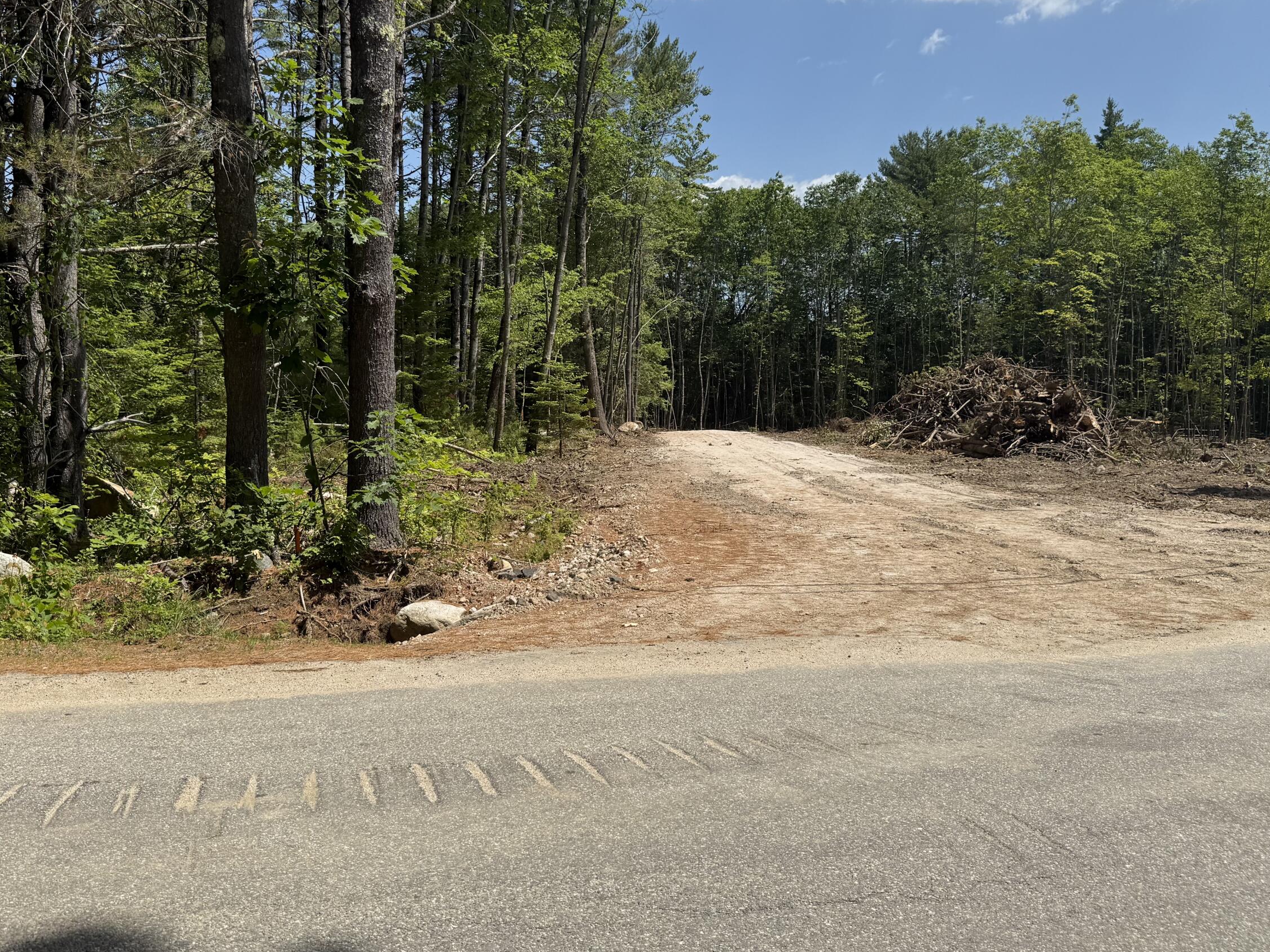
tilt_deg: -0.1
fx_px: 1174
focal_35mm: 32
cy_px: 370
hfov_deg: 56.8
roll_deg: -1.2
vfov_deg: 43.9
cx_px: 593
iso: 80
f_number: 1.78
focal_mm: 6.76
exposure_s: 1/5714
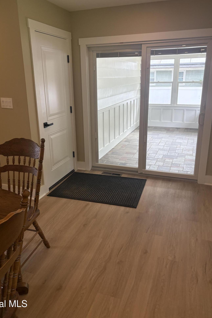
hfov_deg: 46.4
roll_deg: +0.3
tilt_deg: -16.5
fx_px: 247
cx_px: 102
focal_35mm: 28
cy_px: 154
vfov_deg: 65.5
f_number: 1.6
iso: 125
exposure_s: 1/181
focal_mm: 5.96
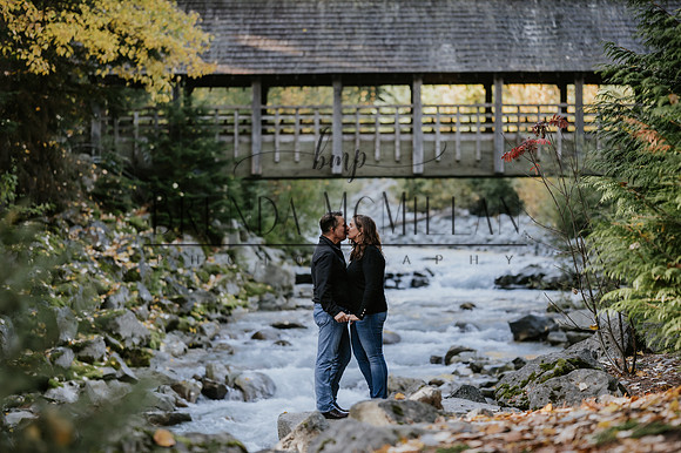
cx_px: 352
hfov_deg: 22.3
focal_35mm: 91
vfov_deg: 15.0
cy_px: 231
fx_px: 1724
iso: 500
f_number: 1.8
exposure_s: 1/800
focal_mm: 85
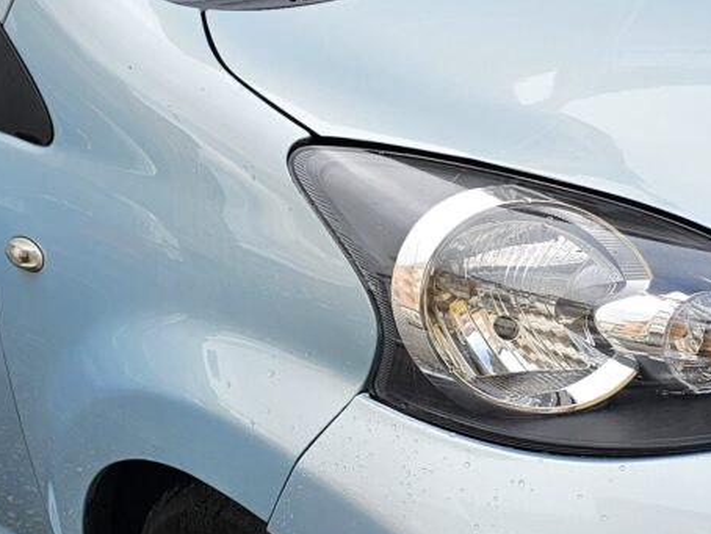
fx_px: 1665
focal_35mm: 81
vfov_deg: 18.2
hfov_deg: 24.0
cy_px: 312
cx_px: 493
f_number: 1.7
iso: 10
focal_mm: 6.3
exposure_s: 1/148
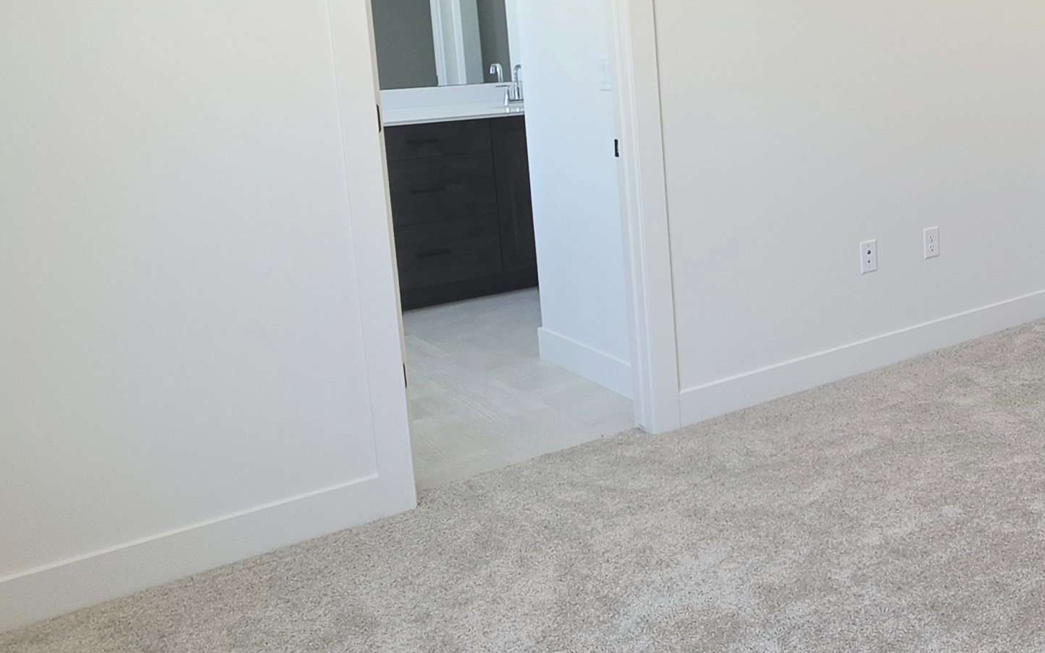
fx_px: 1082
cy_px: 177
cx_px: 1050
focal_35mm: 38
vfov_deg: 33.0
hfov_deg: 43.9
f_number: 1.9
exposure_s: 1/120
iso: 40
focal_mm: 2.2
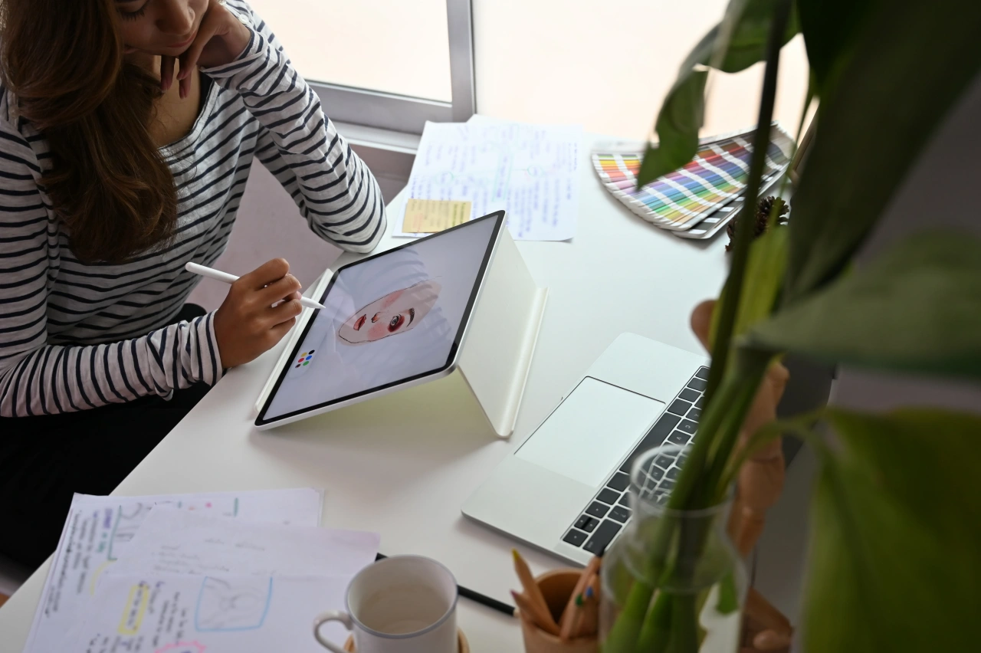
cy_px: 326
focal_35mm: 44
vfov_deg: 30.5
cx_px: 490
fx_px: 1198
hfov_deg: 44.5
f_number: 4
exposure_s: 1/320
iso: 640
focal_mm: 44
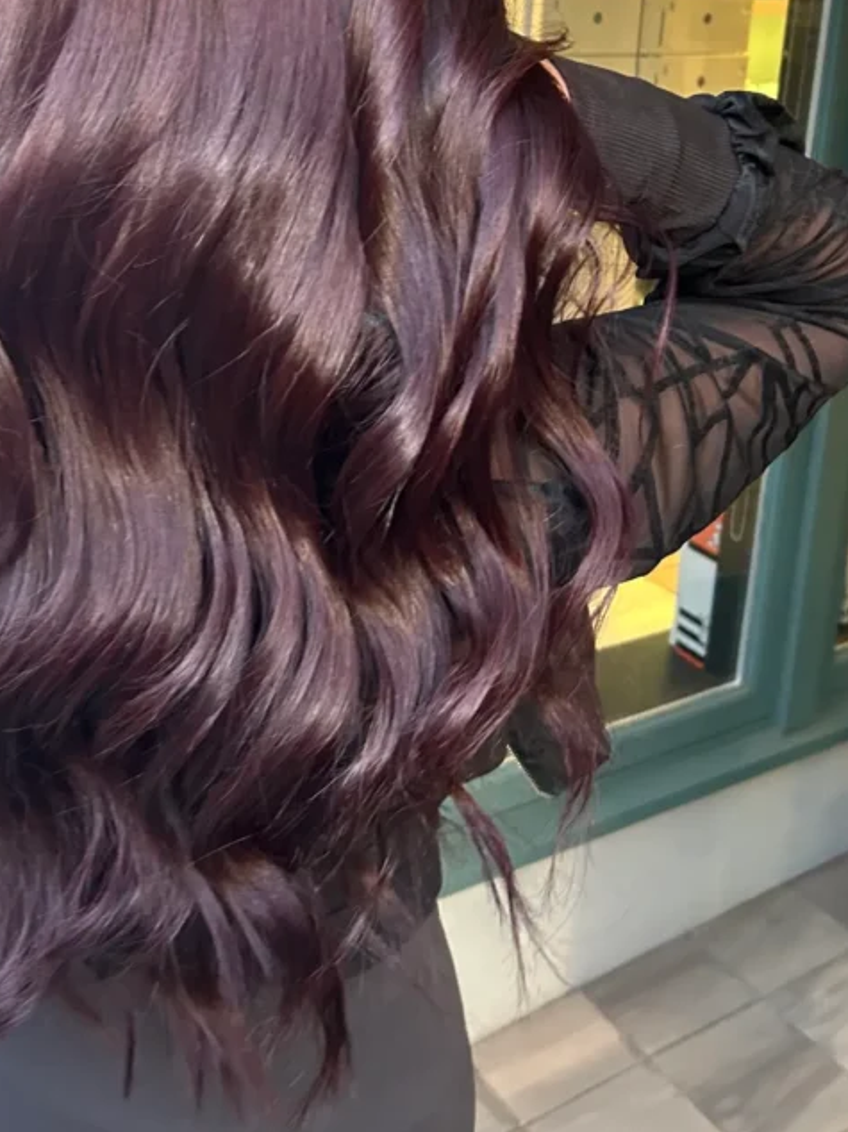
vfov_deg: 43.6
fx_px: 1373
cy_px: 305
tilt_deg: -15.4
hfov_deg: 34.1
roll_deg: -2.3
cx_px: 295
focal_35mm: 42
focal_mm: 5.7
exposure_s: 1/60
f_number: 1.5
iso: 400
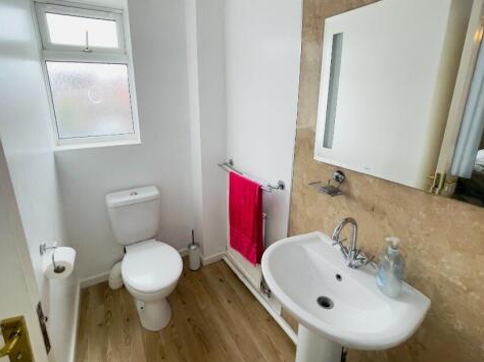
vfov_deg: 77.7
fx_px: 224
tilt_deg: -15.0
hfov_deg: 94.5
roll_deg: -0.8
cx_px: 230
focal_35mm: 16
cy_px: 158
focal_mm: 1.54
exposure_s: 1/99
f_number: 2.4
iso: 200
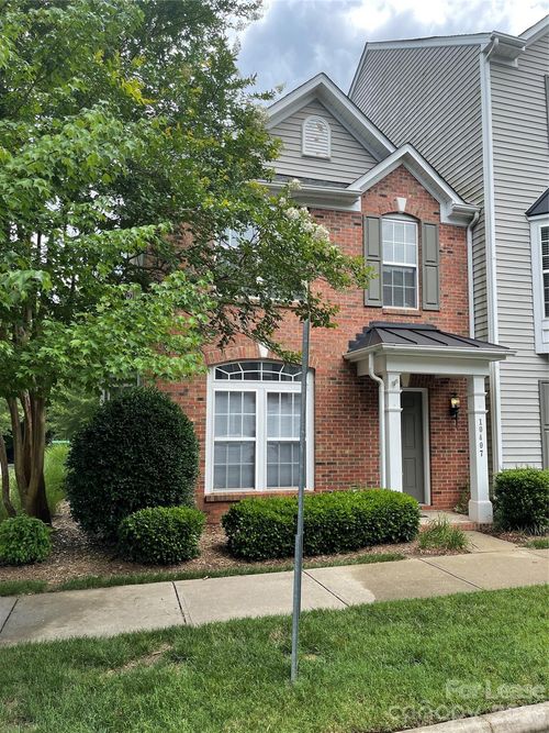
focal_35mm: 26
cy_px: 366
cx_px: 274
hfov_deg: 53.0
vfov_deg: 67.3
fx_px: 550
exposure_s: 1/1109
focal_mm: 5.1
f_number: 1.6
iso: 32
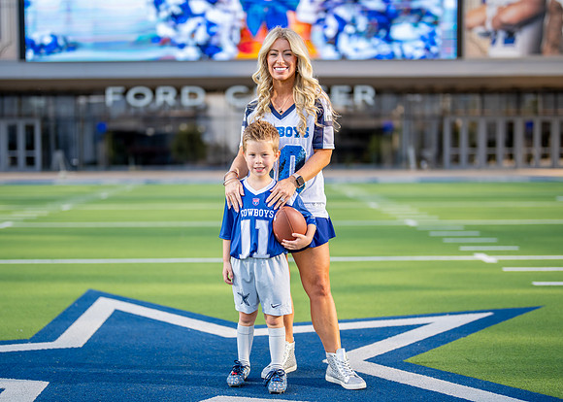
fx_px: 1009
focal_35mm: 63
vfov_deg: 22.5
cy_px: 218
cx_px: 277
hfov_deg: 31.2
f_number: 1.2
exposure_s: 1/3200
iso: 125
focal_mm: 50
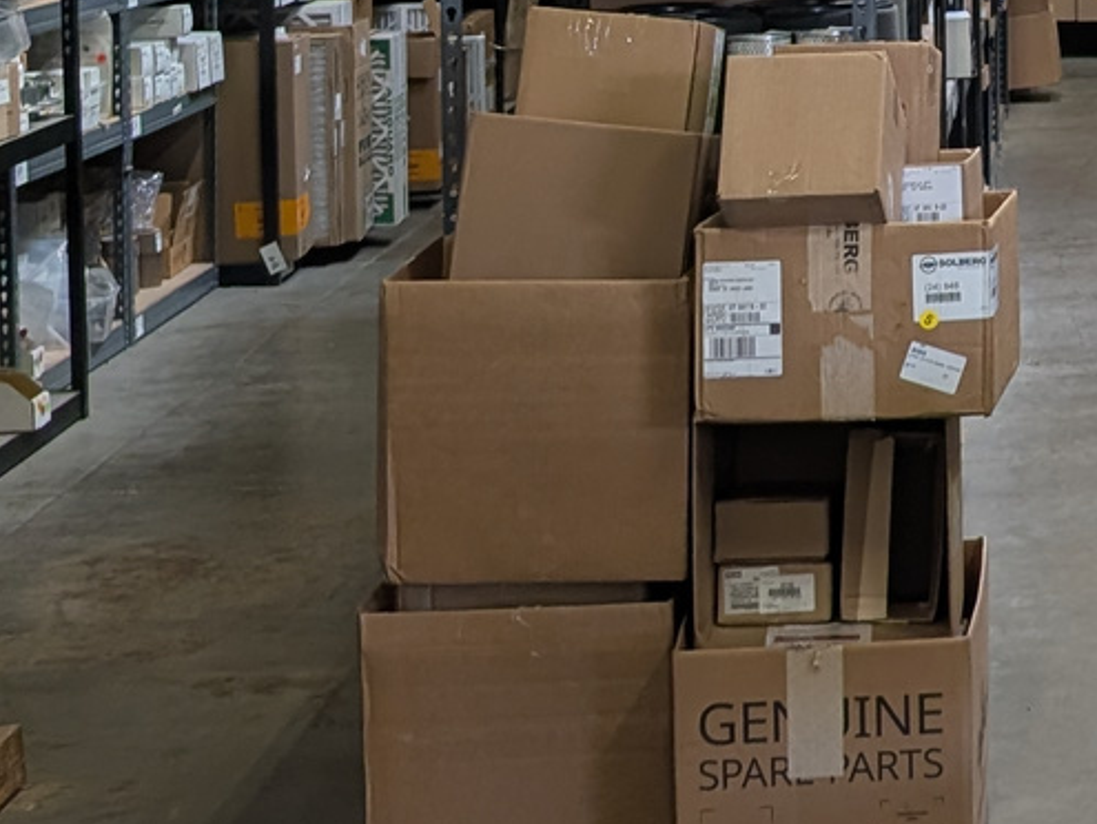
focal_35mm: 99
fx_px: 3140
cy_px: -190
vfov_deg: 14.4
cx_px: 1602
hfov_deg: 17.9
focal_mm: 6.9
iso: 196
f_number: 1.68
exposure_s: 1/81.2
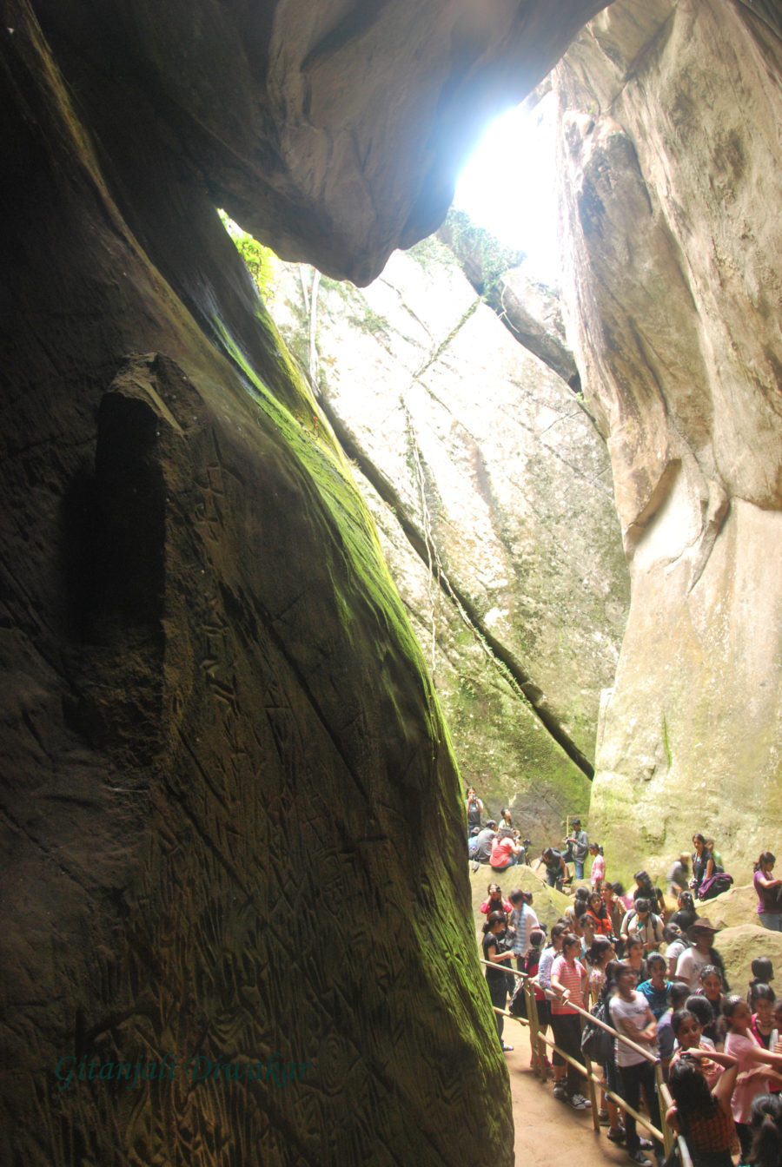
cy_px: 584
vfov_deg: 57.2
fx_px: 1072
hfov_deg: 40.1
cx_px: 391
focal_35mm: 33
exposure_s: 1/10
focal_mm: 22
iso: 400
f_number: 6.3
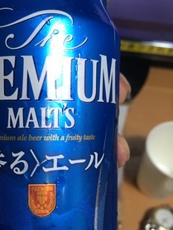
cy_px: 151
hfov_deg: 30.6
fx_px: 313
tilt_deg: -61.6
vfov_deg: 40.0
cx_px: 53
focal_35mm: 47
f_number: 2.2
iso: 64
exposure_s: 1/30
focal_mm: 4.15
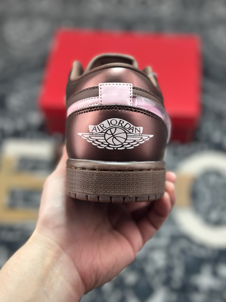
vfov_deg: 38.9
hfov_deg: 29.7
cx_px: 113
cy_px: 150
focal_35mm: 49
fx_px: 426
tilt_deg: -55.7
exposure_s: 1/330
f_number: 1.78
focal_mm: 6.86
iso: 80
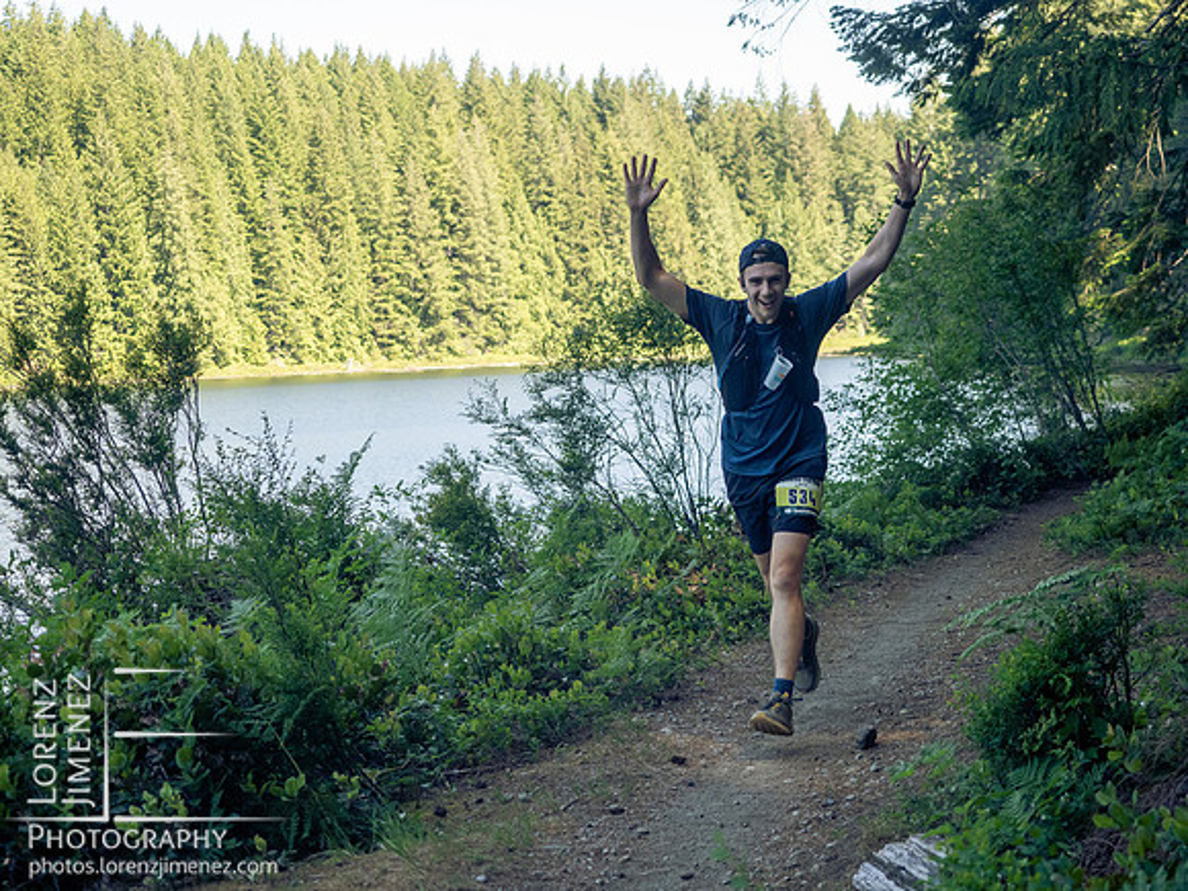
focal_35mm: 70
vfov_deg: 21.0
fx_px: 2402
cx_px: 594
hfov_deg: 27.8
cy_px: 446
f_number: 2.8
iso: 500
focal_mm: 35
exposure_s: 1/1000
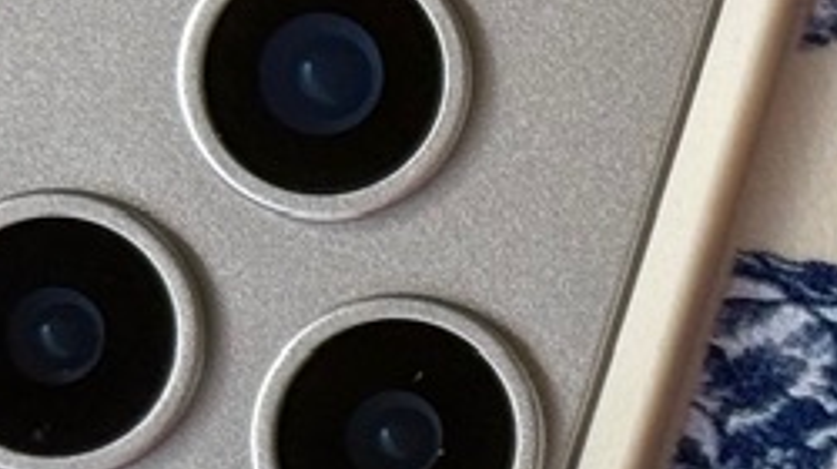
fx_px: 5942
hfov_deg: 7.8
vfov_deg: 4.5
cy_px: 338
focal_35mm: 268
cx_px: 1510
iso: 80
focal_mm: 6.76
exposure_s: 1/2208
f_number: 1.78
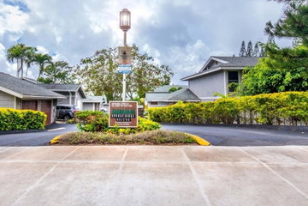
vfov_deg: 61.6
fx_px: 171
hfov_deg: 82.2
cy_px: 86
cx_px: 114
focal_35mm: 20
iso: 400
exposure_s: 1/80
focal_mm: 15
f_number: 22
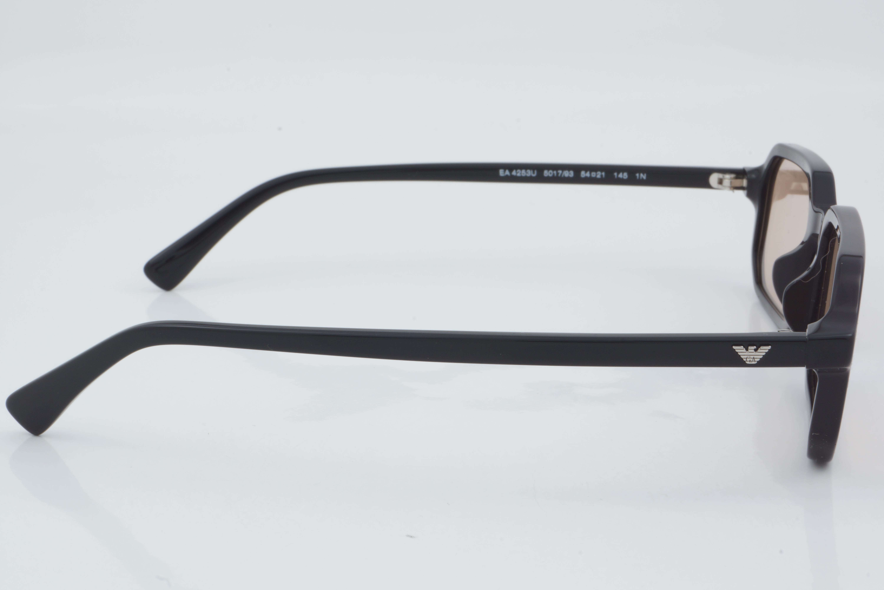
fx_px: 1842
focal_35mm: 75
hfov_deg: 27.0
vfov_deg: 18.2
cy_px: 295
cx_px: 442
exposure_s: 1/3
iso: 100
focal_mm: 50
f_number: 32
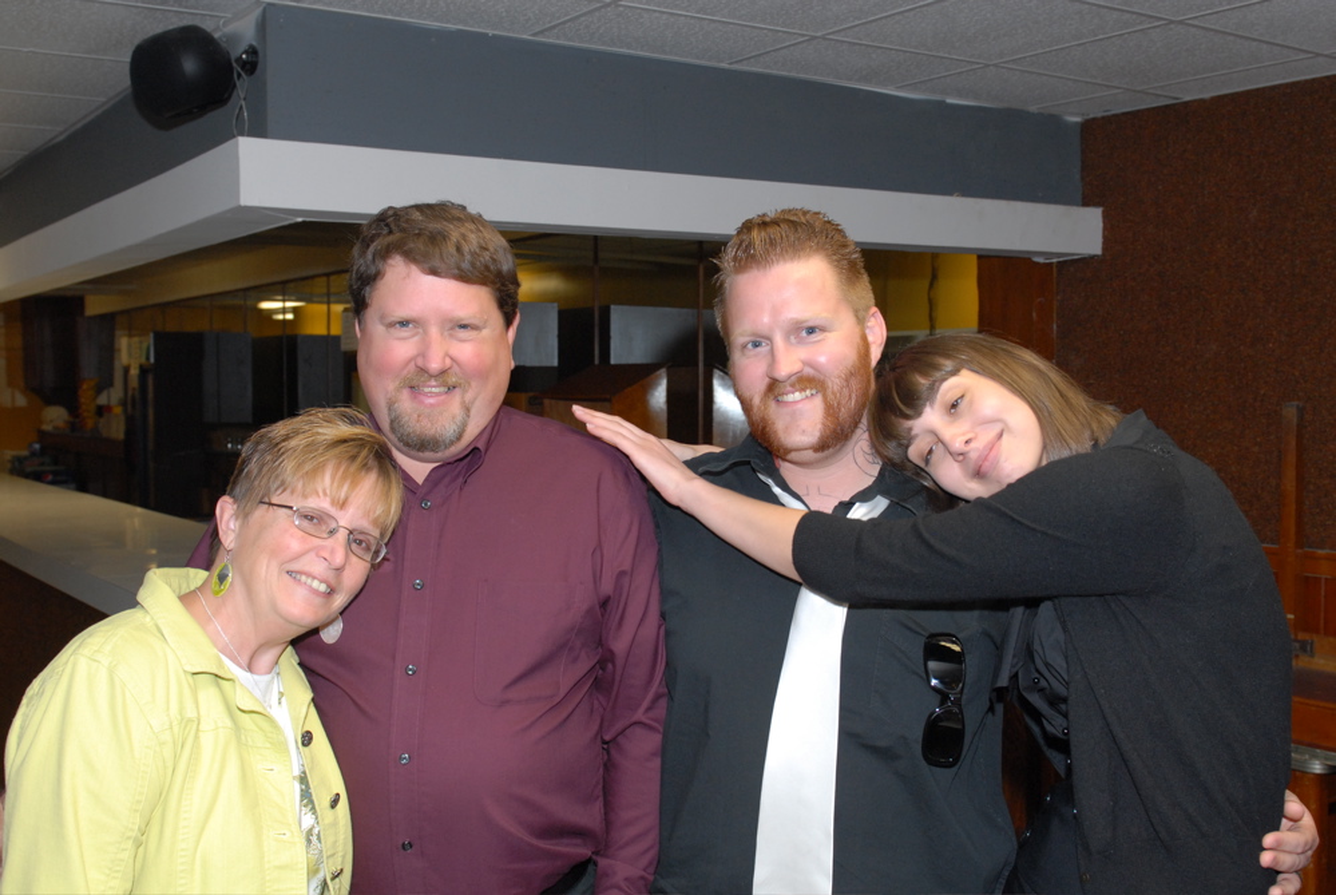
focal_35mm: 40
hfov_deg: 47.9
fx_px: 1505
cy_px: 448
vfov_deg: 33.1
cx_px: 668
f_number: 5.6
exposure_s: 1/60
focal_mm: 27
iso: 400
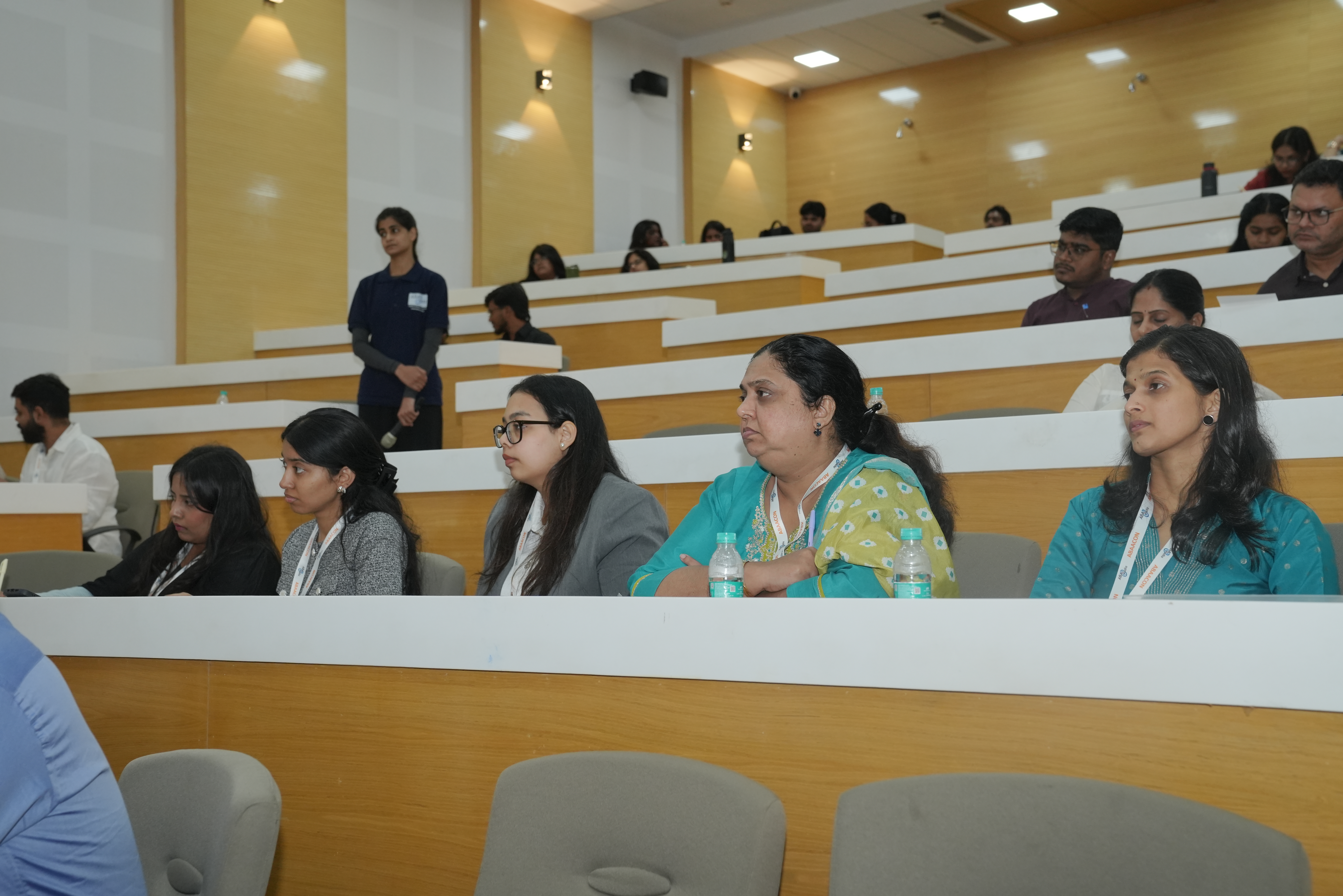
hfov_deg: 44.5
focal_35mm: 44
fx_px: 1641
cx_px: 672
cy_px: 448
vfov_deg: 30.5
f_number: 5
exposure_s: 1/200
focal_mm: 44
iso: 1250
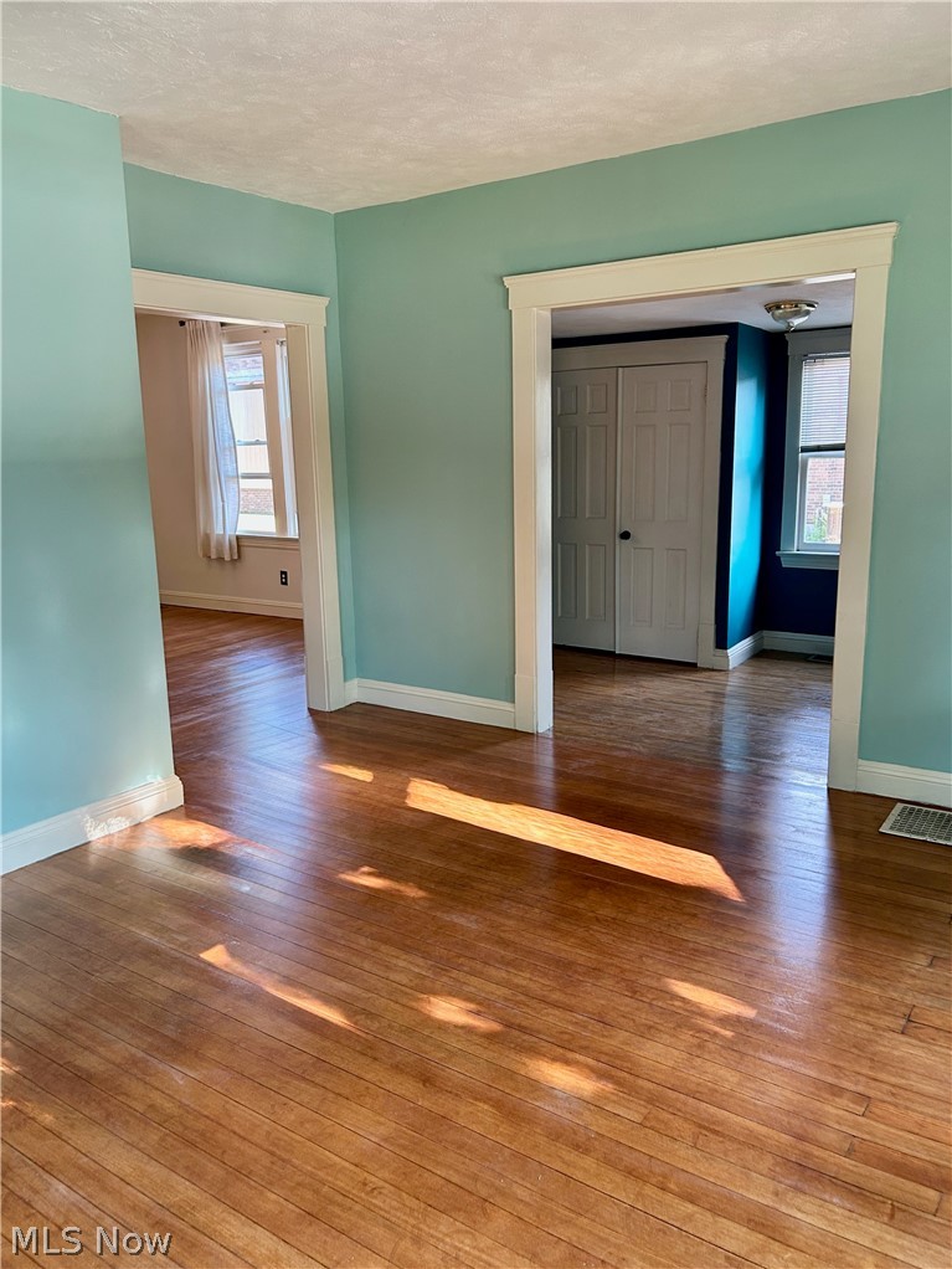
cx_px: 476
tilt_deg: -10.2
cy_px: 634
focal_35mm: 26
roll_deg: +2.2
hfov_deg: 53.1
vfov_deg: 67.3
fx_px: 953
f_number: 1.5
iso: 125
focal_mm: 5.7
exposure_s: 1/72
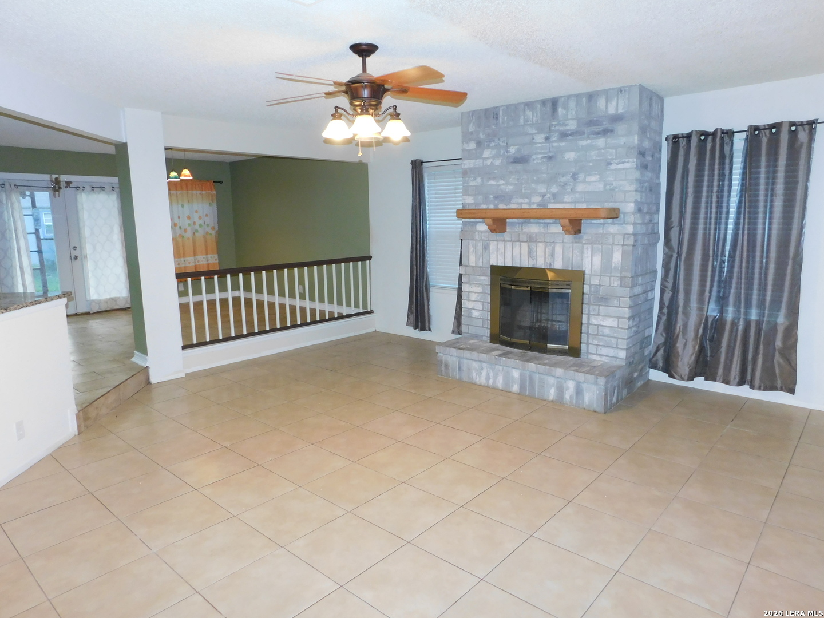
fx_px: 547
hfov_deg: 73.9
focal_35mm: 23
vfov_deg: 58.9
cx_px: 412
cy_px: 309
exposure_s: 1/30
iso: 280
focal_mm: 4
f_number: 3
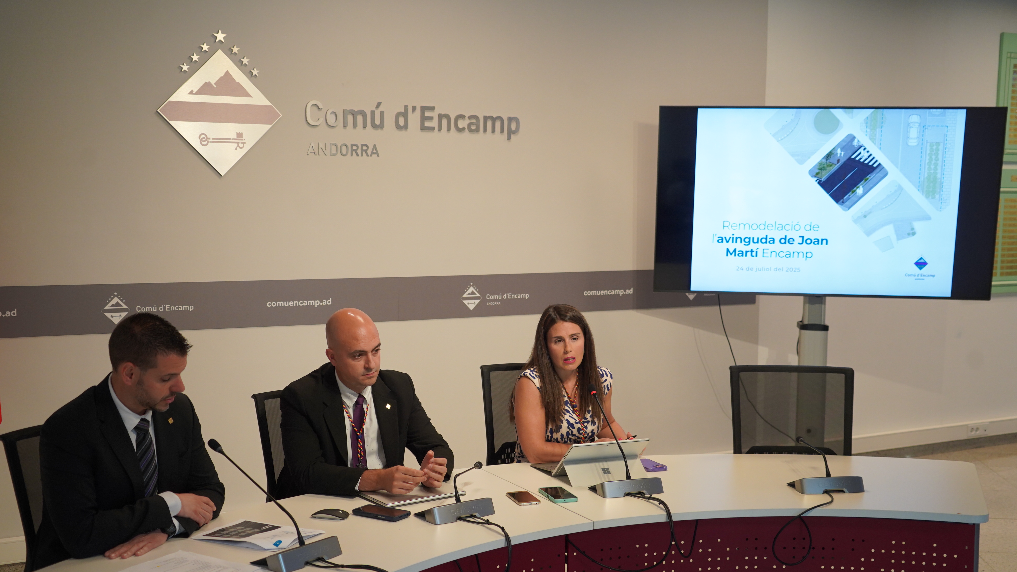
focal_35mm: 40
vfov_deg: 29.7
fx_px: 1079
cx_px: 508
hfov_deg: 50.5
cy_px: 315
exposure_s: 1/160
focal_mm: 38
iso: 1250
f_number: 4
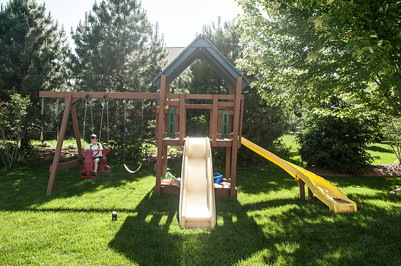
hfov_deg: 67.5
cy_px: 133
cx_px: 200
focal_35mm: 27
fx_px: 300
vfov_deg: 47.8
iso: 400
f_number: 5
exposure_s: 1/2000
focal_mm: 18
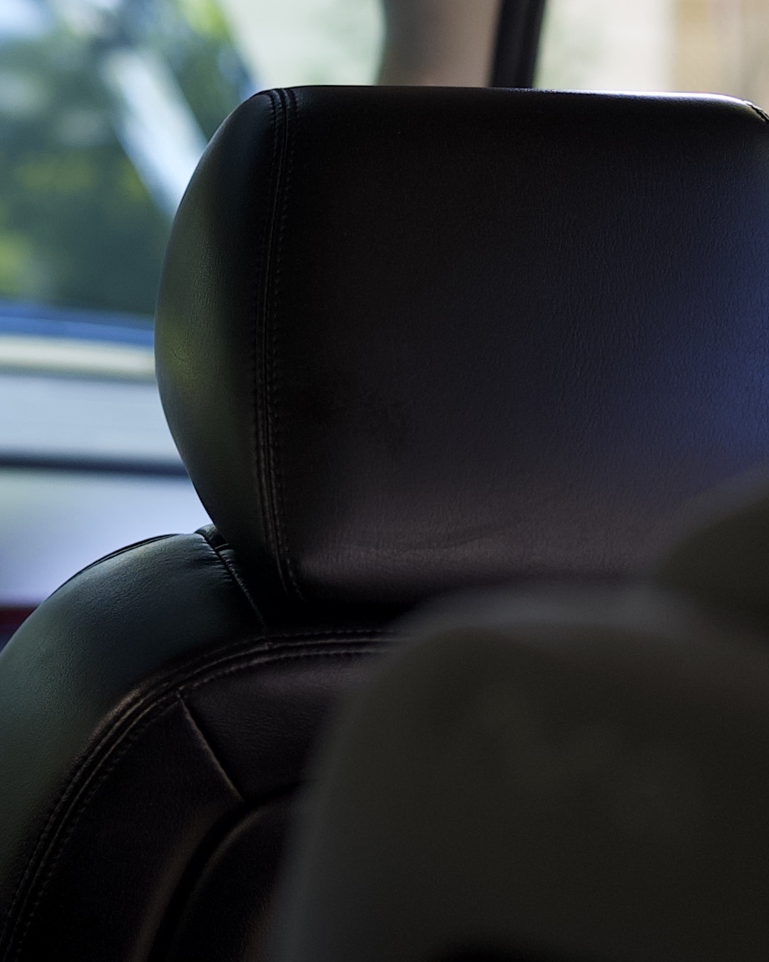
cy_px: -79
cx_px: -536
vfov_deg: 15.5
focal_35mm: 121
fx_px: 3444
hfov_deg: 11.9
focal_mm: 35
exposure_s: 1/200
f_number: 1.4
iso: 250
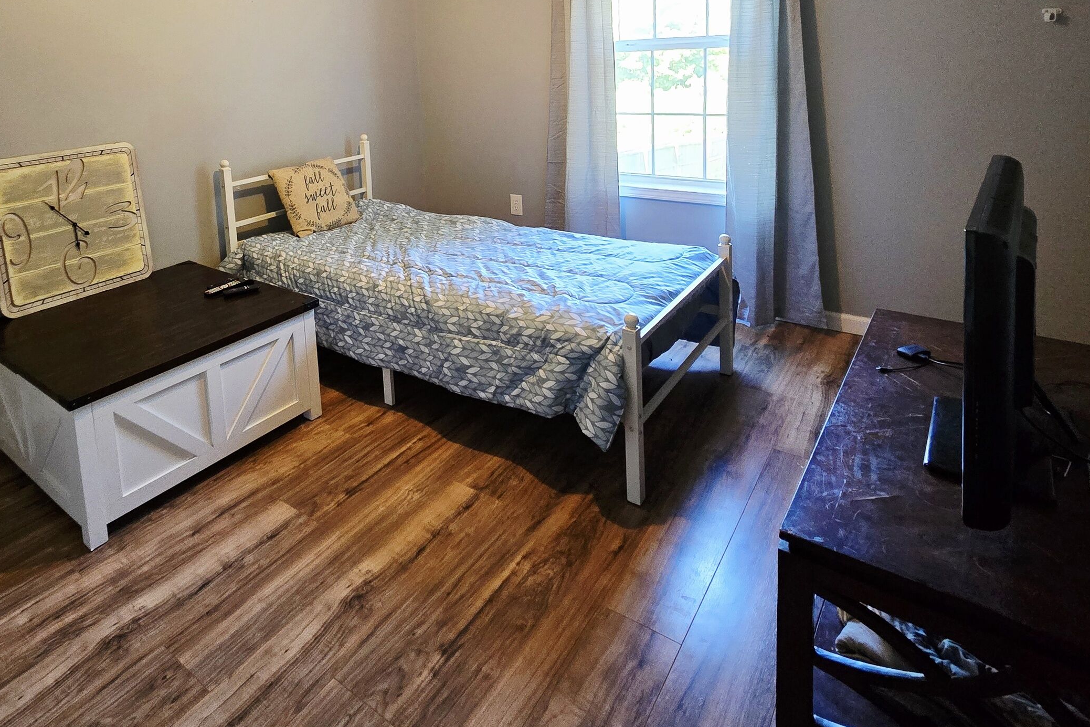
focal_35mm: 20
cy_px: 145
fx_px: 606
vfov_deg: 57.3
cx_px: 400
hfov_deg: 82.2
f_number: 2.2
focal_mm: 2.2
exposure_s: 1/60.2
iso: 500
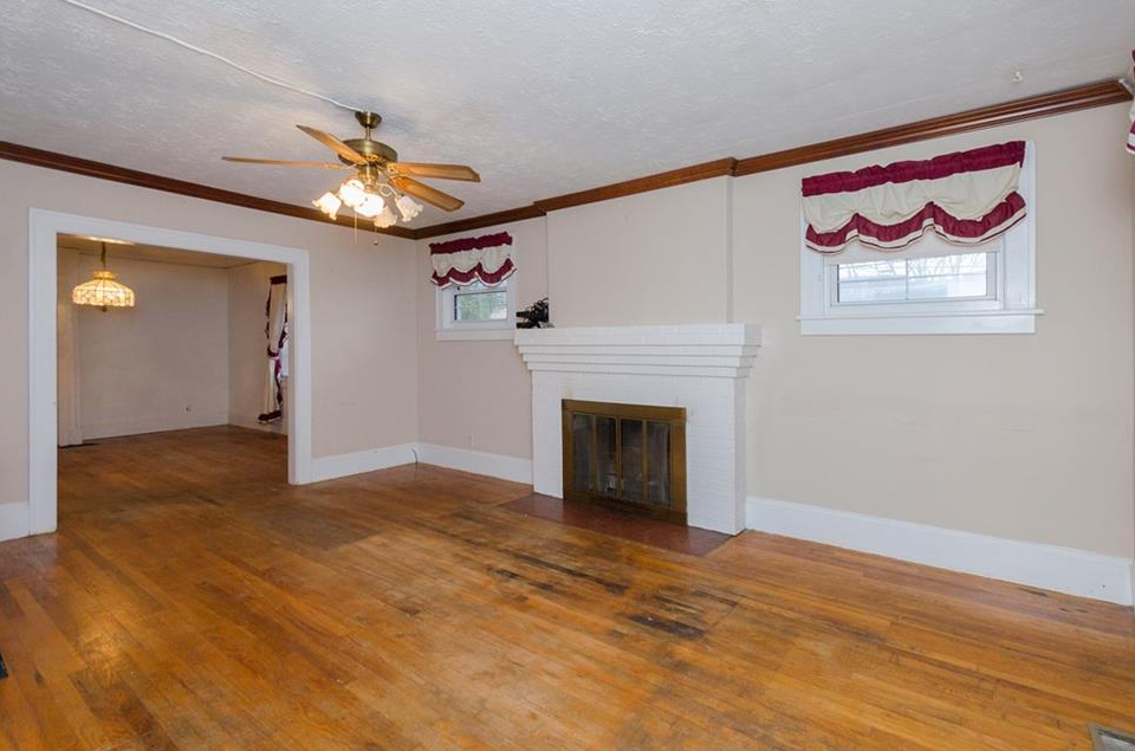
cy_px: 380
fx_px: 503
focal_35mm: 16
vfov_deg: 73.4
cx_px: 585
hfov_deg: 96.8
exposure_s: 1/50
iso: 400
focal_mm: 10
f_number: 7.1
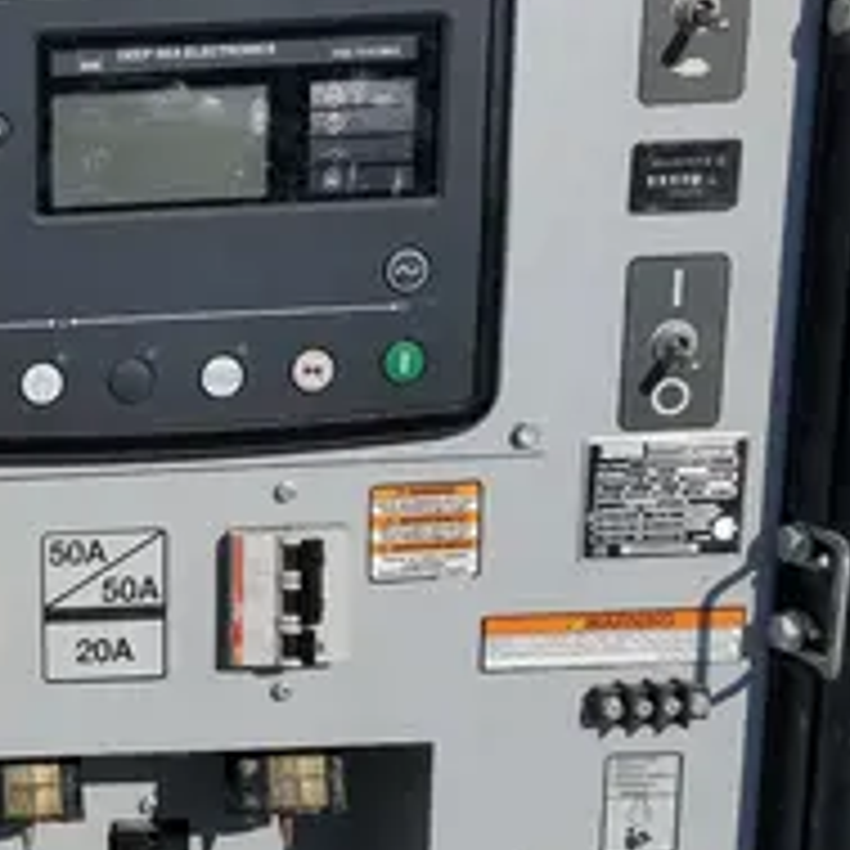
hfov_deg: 23.2
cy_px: 587
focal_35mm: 67
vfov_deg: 25.5
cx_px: -211
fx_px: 1861
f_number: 2.4
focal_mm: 4.3
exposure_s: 1/4010
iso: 50
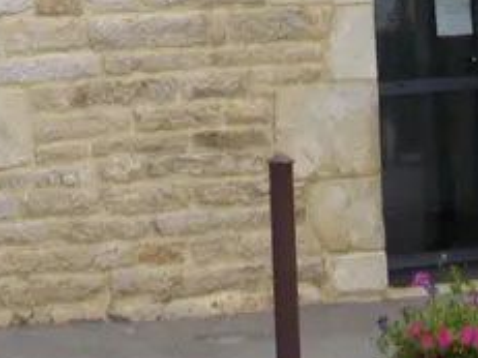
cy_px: -573
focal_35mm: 205
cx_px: 188
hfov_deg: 9.7
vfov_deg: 6.8
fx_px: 2829
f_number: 5.6
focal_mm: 6.2
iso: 100
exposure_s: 1/250
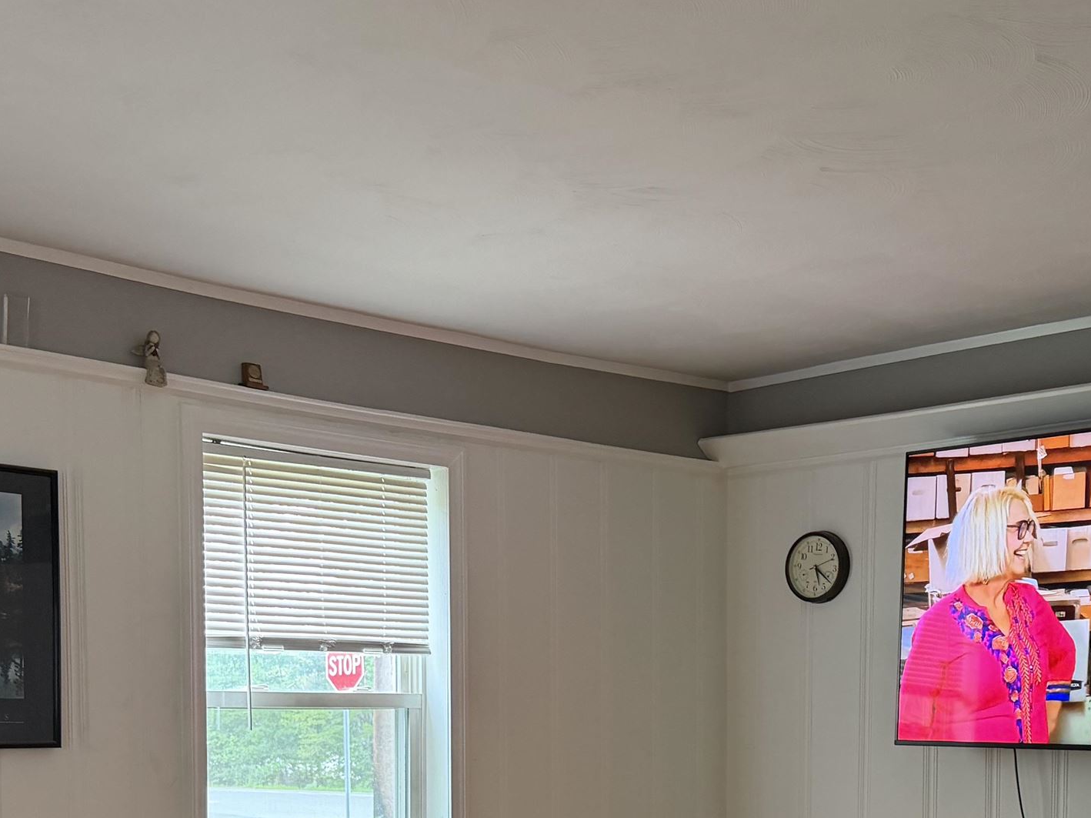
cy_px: 763
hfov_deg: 36.8
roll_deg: +1.1
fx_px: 1639
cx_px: 576
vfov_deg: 26.9
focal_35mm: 52
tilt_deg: -1.0
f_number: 1.78
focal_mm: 6.76
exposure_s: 1/60
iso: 200
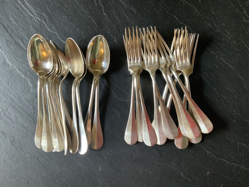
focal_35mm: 29
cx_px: 124
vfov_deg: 48.2
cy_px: 94
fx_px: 209
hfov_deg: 61.7
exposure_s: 1/50
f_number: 1.8
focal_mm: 3
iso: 160
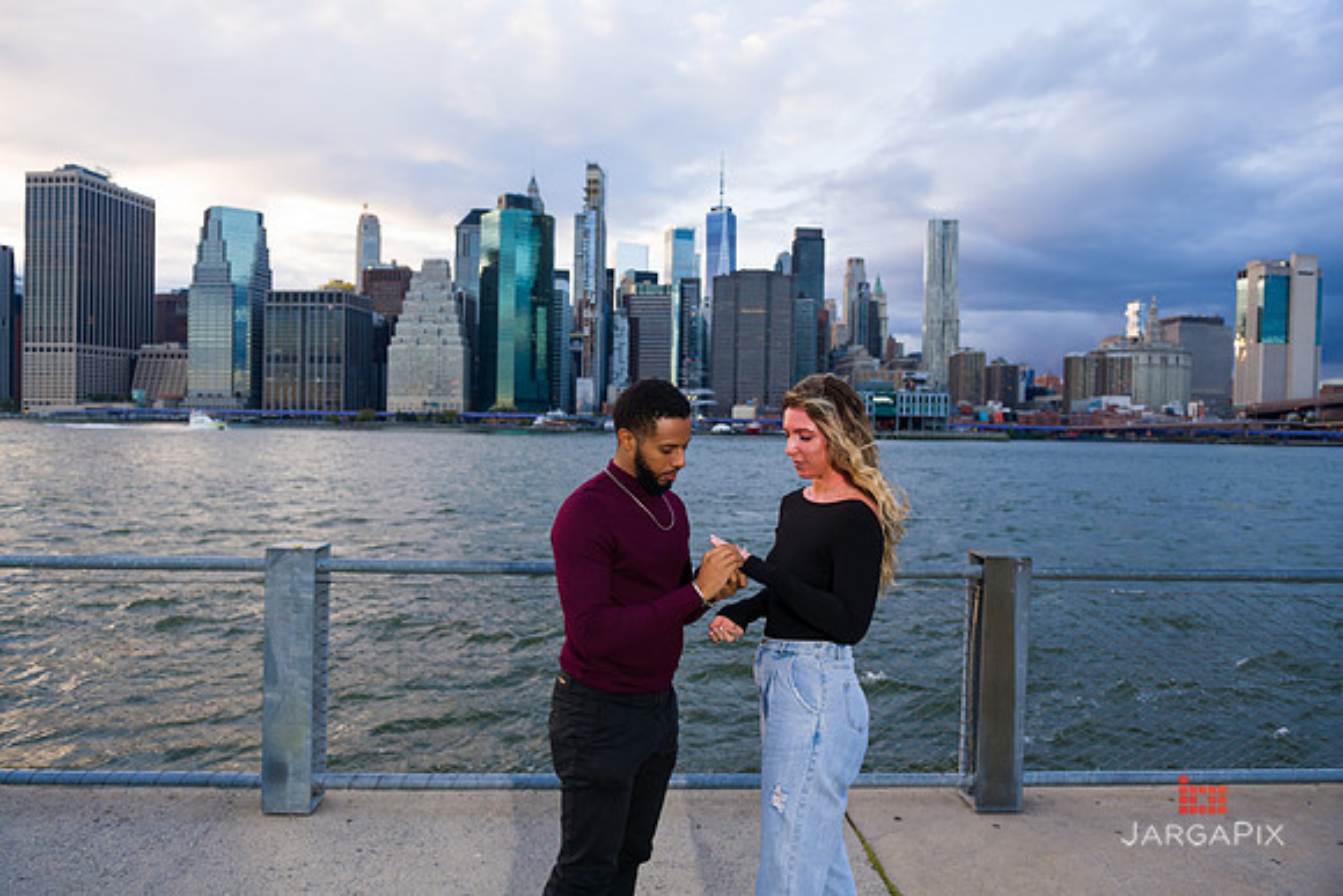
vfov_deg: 53.2
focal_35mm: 24
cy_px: 448
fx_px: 896
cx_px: 672
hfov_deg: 73.7
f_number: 4
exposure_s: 1/200
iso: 250
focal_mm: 24
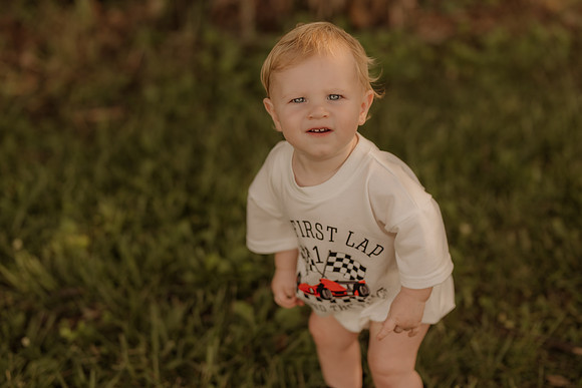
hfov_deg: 23.9
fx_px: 1374
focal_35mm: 85
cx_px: 291
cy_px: 194
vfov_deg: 16.1
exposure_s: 1/1250
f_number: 2
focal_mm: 85
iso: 250
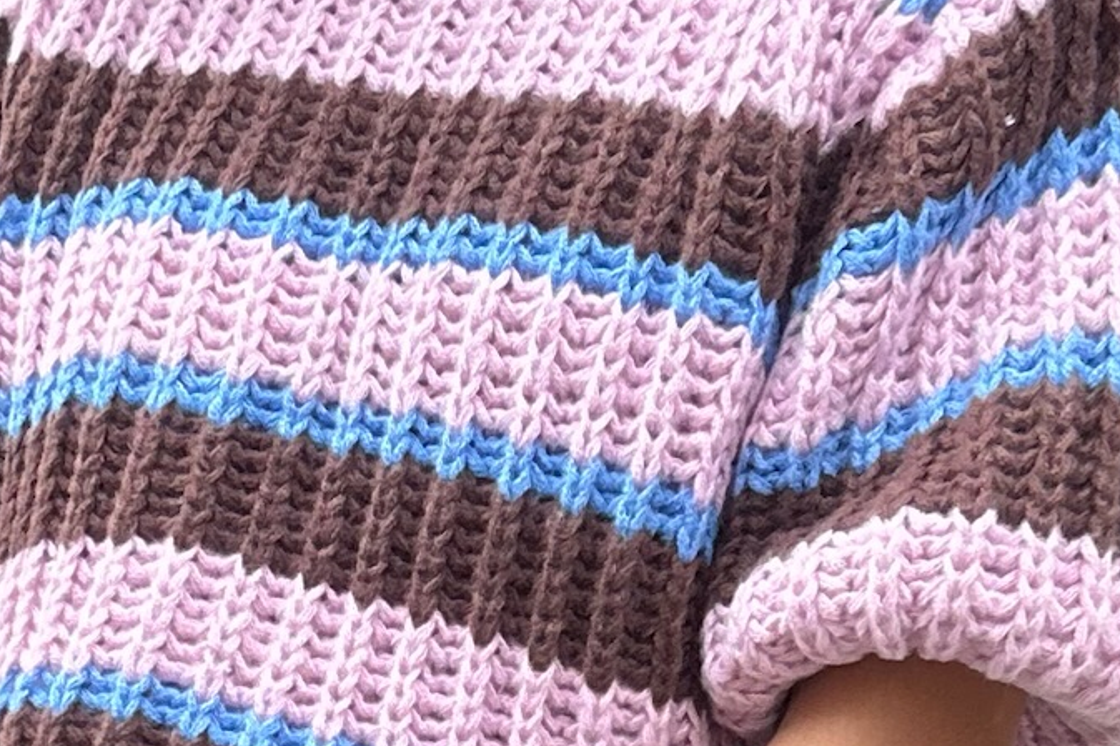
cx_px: 419
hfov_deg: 21.4
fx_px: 2954
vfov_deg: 13.8
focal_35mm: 95
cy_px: 1007
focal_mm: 2.69
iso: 40
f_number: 1.9
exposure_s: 1/121
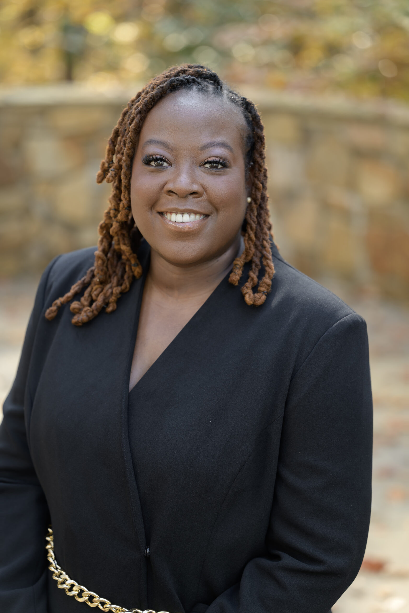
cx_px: 204
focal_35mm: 86
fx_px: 1465
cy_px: 306
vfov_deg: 23.6
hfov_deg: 15.9
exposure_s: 1/125
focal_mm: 86
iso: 100
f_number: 2.8
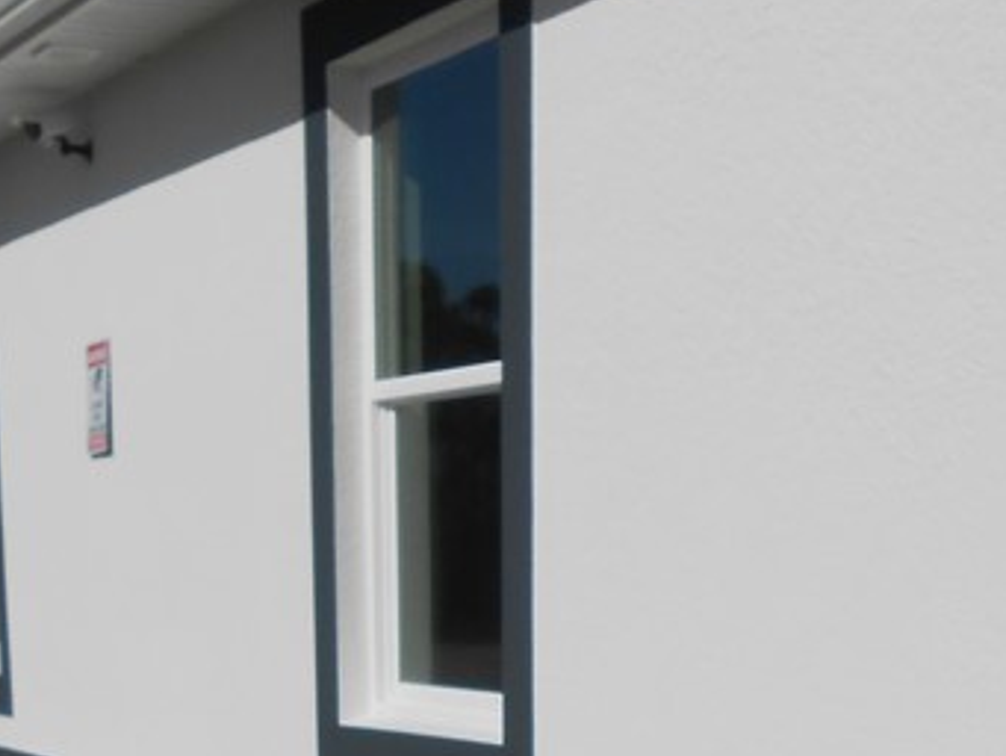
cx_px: 466
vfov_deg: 17.3
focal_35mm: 78
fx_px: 2268
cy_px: 1093
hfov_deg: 25.0
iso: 80
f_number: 11.5
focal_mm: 4.6
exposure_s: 1/320
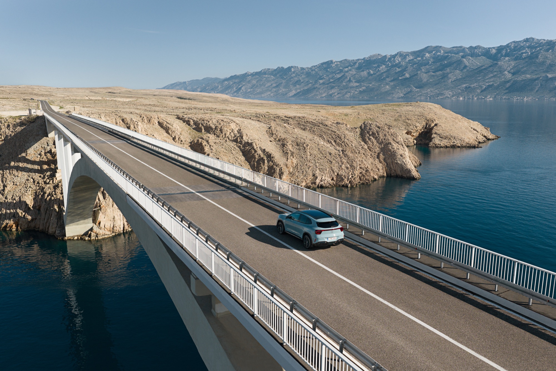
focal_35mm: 28
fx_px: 432
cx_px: 278
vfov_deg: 46.4
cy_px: 186
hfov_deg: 65.5
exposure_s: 1/2000
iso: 200
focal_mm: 14.45
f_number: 2.8
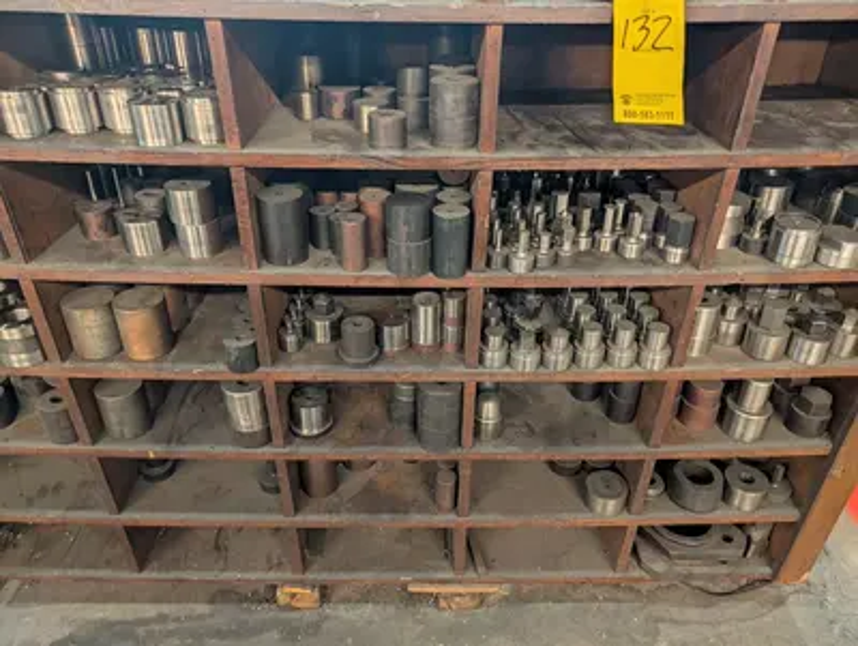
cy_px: 323
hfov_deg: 71.5
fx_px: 596
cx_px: 429
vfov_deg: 56.9
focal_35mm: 24
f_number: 1.68
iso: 337
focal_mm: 6.9
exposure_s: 1/60
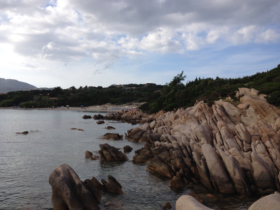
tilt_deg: -3.0
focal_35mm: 35
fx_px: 283
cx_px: 140
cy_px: 105
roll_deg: +0.1
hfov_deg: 52.6
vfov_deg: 40.7
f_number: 2.4
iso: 50
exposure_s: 1/1534
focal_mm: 4.28
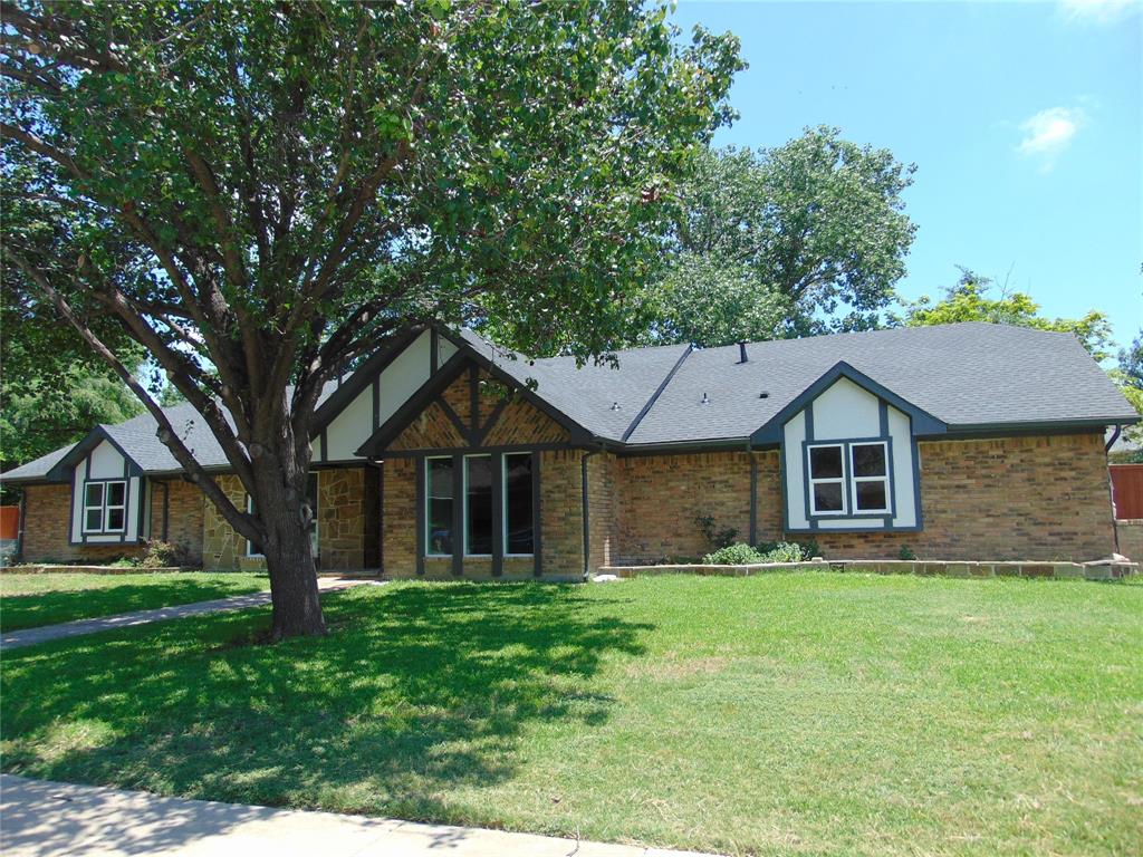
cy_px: 428
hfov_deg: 69.4
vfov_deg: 54.9
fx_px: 825
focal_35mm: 25
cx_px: 572
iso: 80
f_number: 3
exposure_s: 1/500
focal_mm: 4.5
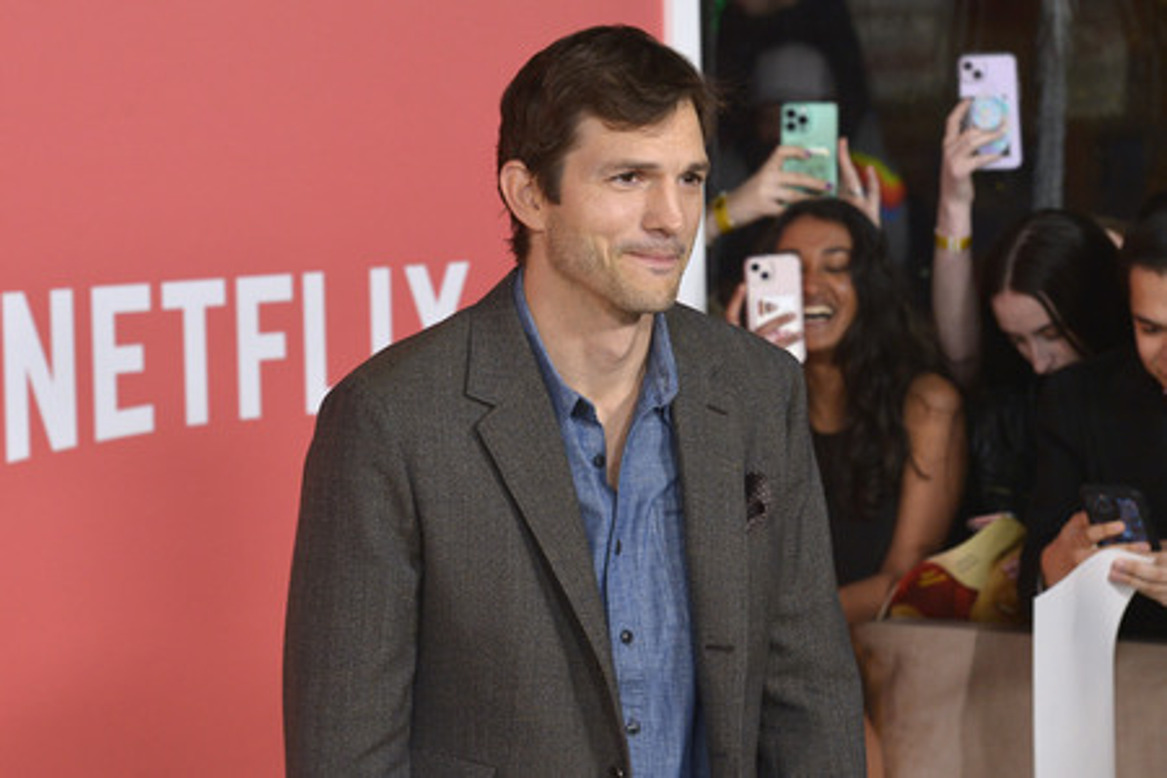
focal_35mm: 120
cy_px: 389
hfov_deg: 17.1
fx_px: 3890
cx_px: 584
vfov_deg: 11.4
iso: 1600
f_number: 6.3
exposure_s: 1/320
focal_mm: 120
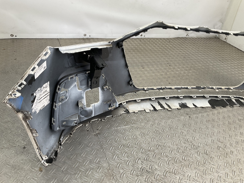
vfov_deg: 48.2
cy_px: 92
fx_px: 204
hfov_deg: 61.7
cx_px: 122
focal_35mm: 29
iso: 16
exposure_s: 1/164
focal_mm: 3
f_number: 1.8
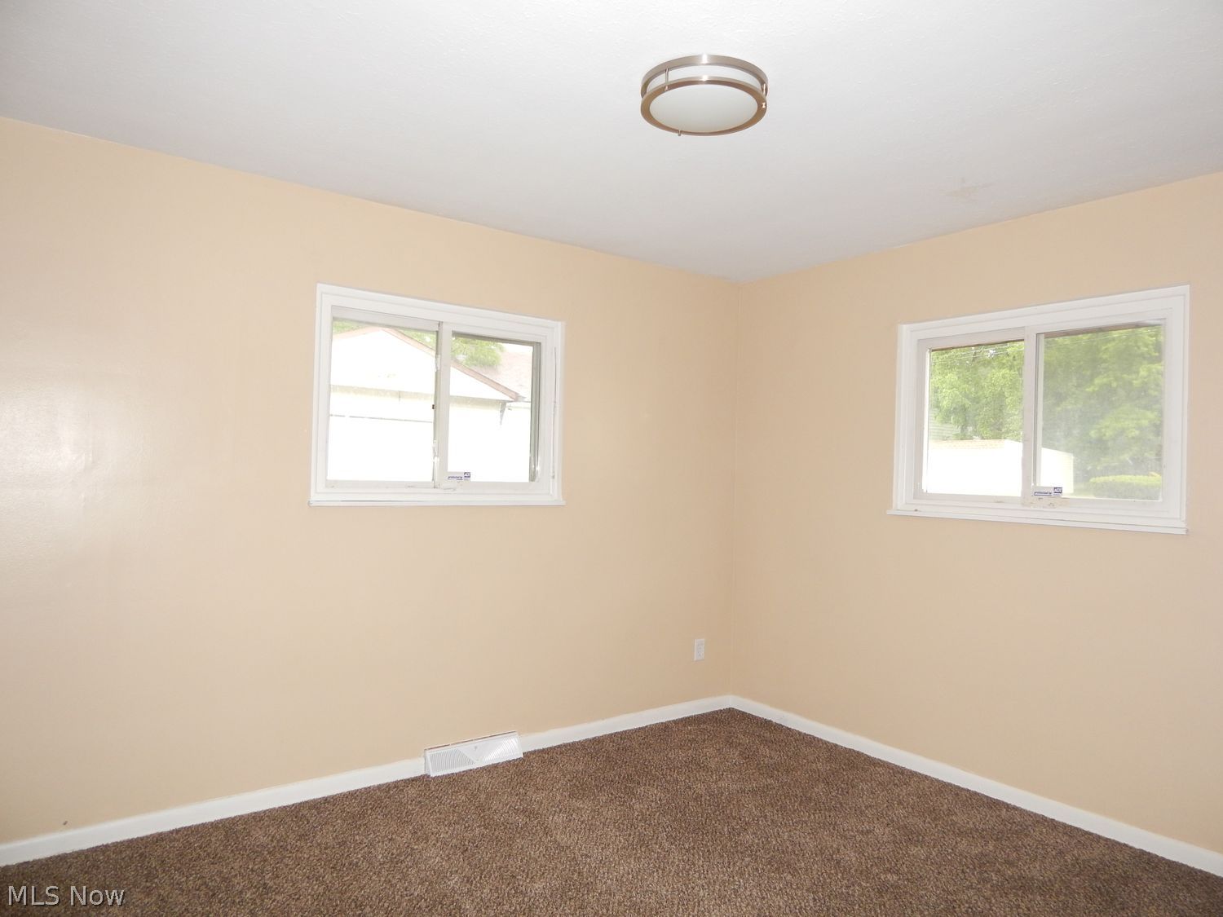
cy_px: 458
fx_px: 813
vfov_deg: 58.9
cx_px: 612
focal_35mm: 23
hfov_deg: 73.9
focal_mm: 4
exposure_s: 1/30
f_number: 3
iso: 200
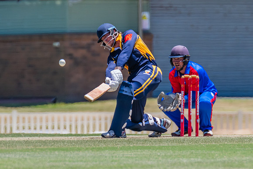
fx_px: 7757
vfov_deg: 1.2
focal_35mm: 1104
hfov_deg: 1.9
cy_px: 67
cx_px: 143
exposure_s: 1/2000
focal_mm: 600
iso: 640
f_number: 7.1
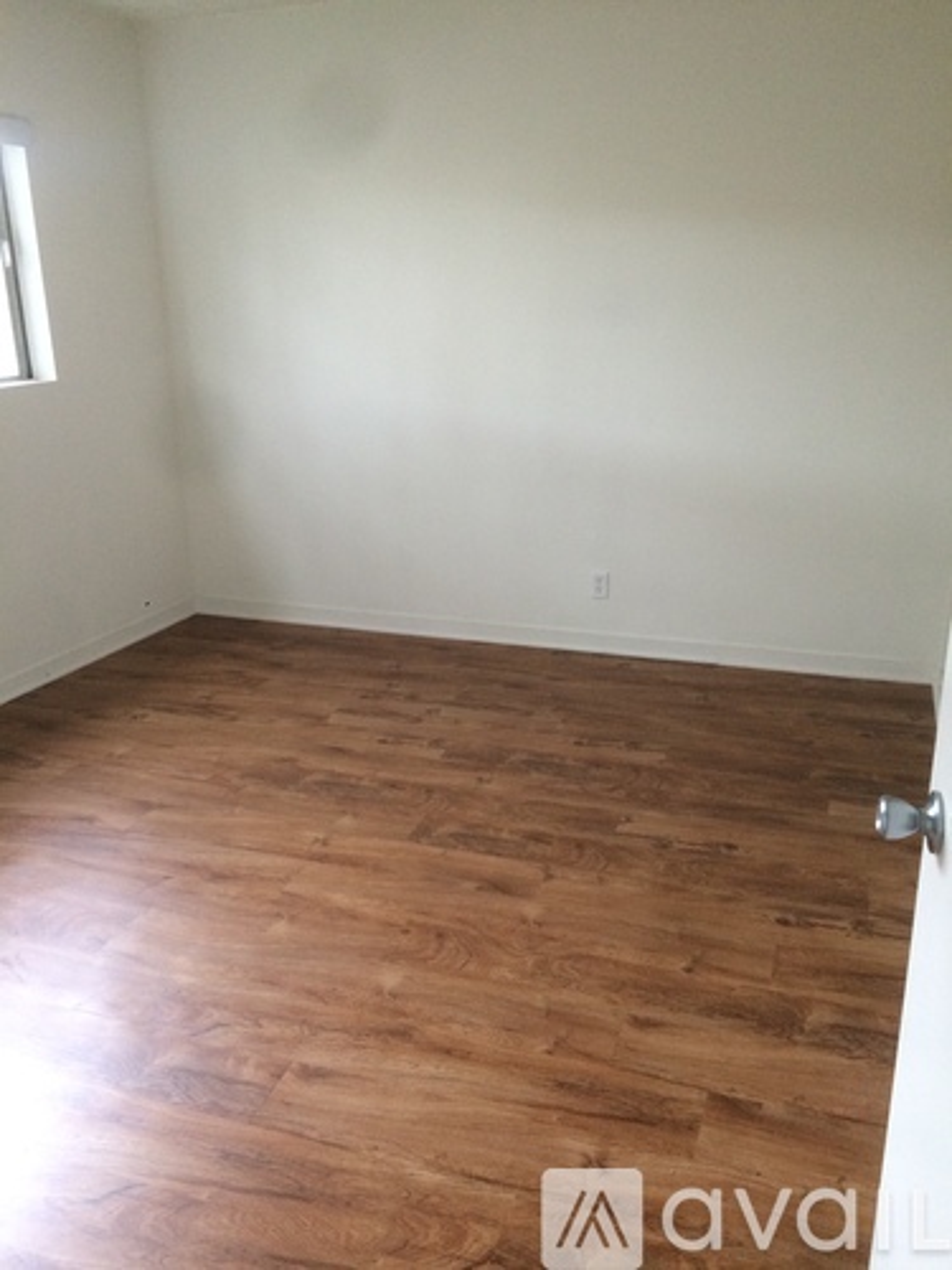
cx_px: 476
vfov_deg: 61.7
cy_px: 635
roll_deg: +2.2
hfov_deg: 48.2
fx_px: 1063
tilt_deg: -16.4
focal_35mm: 29
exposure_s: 1/30
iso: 200
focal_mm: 4.15
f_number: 2.2
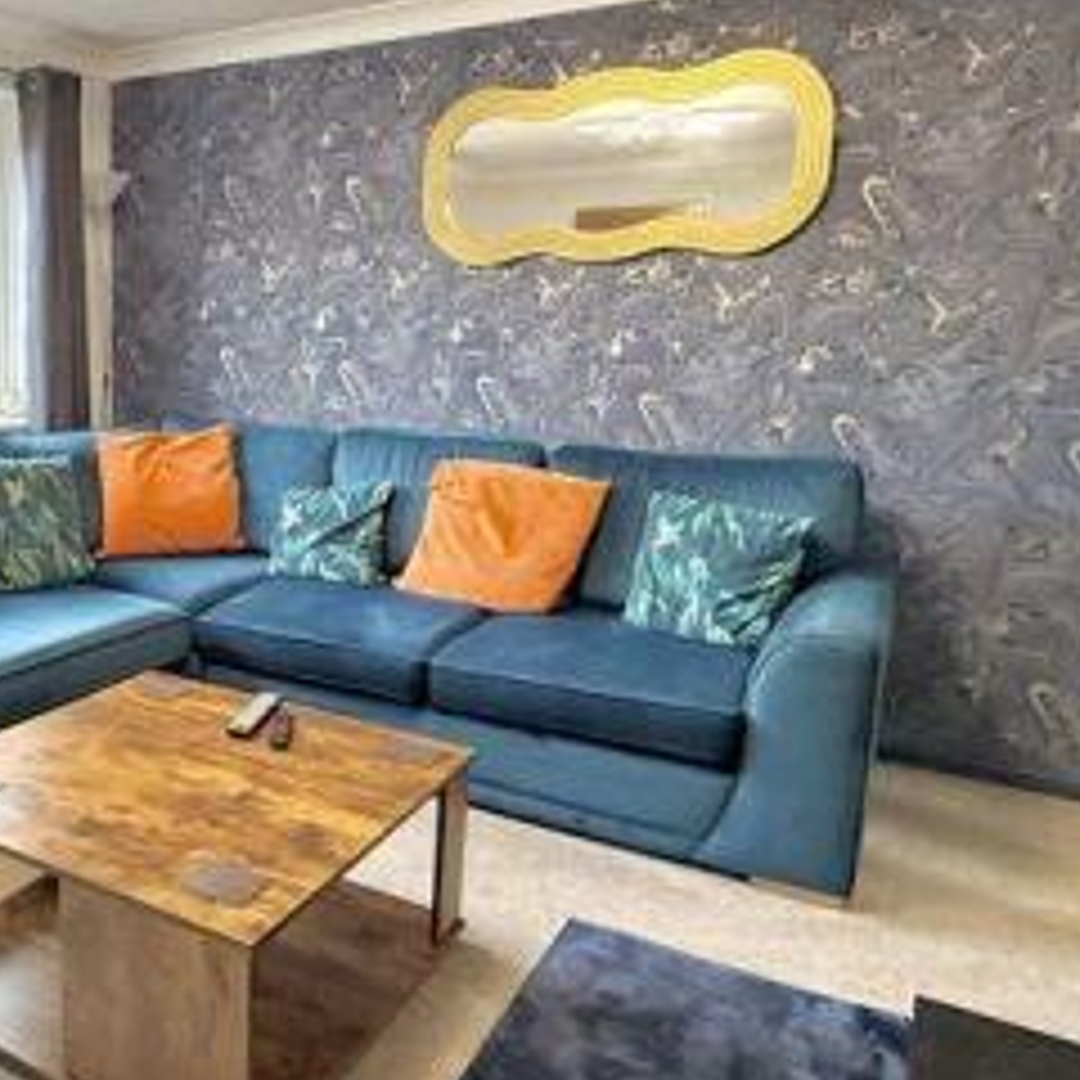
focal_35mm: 30
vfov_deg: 54.0
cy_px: 529
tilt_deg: -9.7
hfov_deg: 51.0
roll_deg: -0.7
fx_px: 1059
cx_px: 232
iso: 320
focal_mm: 2.22
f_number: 2.2
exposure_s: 1/89
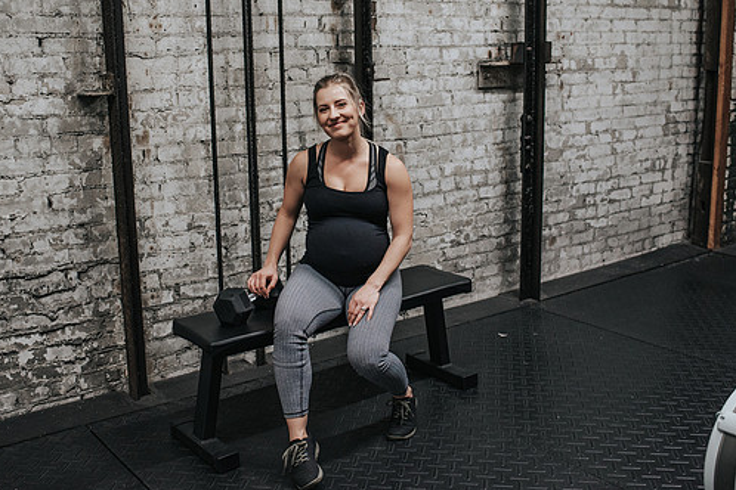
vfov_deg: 31.2
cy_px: 213
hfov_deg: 45.4
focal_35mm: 43
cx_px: 345
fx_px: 879
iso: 800
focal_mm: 35
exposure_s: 1/250
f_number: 3.2
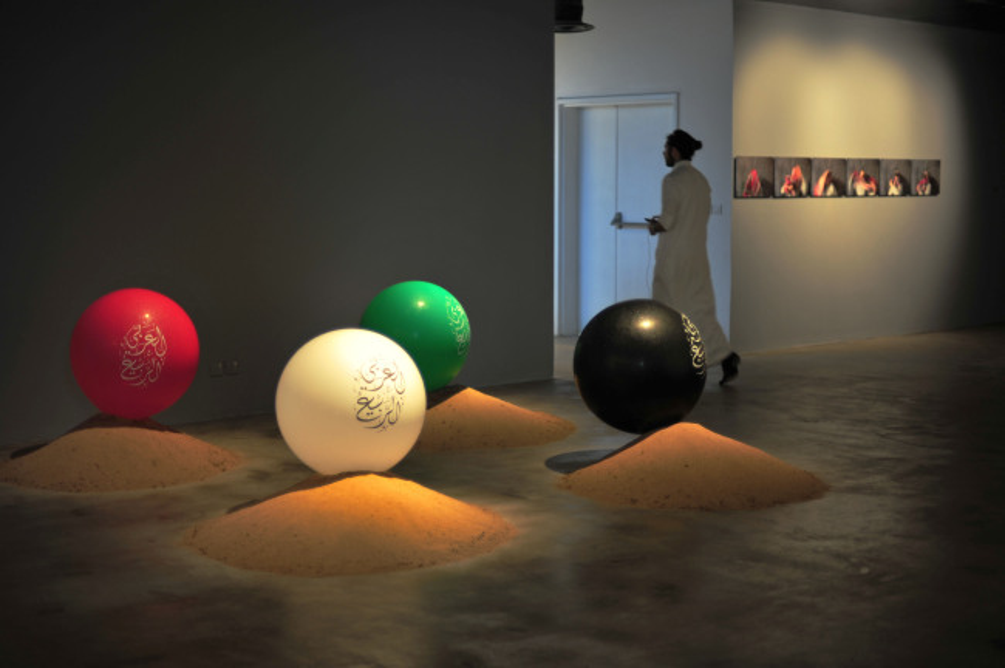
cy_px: 334
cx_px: 502
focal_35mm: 50
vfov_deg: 26.9
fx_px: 1394
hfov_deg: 39.6
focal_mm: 50
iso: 200
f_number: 1.4
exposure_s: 1/80
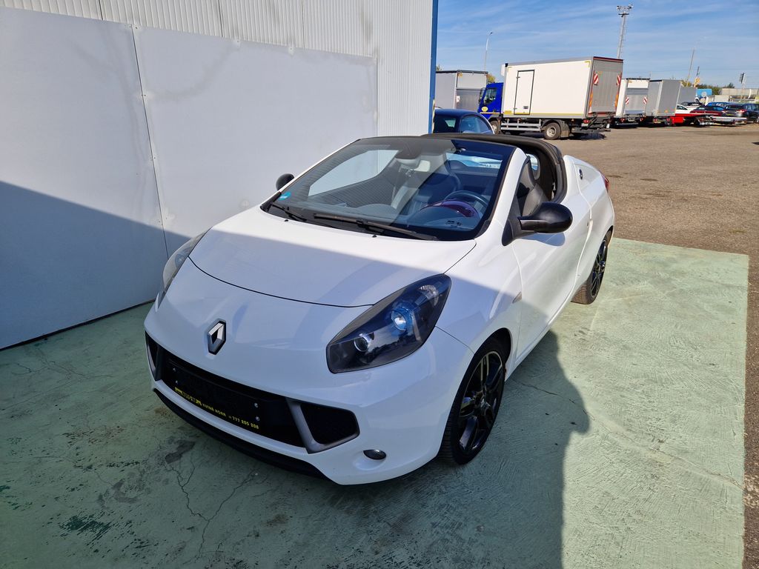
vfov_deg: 58.9
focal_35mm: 23
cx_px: 380
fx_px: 504
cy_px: 284
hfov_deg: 73.9
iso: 50
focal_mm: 5.4
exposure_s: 1/1944
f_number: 1.8
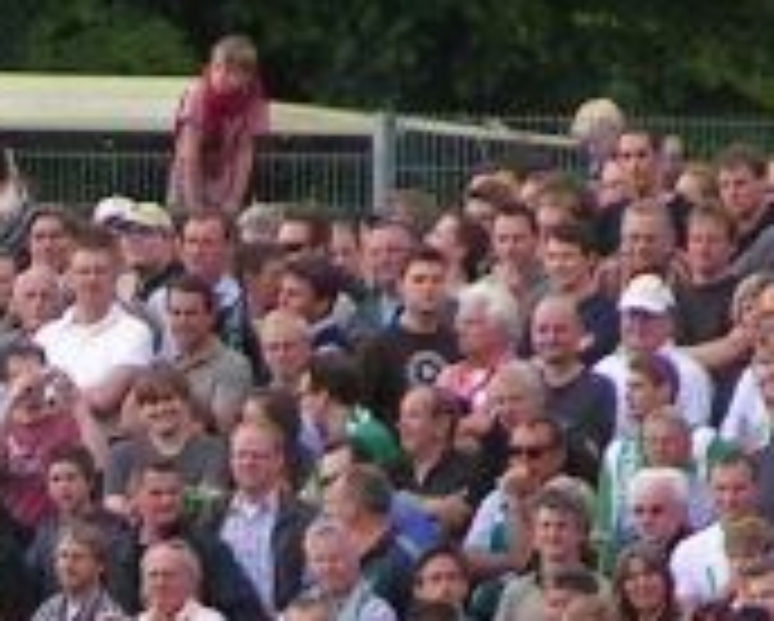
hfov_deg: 1.8
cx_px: -320
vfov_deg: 1.4
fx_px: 24562
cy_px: 981
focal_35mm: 1071
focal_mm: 36.1
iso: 100
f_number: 3.5
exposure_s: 1/400
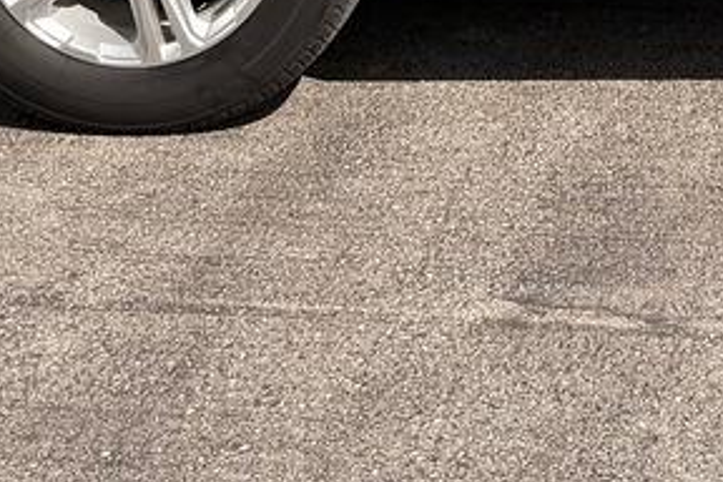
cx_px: 884
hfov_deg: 17.5
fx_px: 2229
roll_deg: +0.2
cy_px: -600
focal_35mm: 111
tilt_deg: -5.9
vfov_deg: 10.8
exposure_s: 1/4167
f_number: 1.78
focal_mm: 6.76
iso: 80
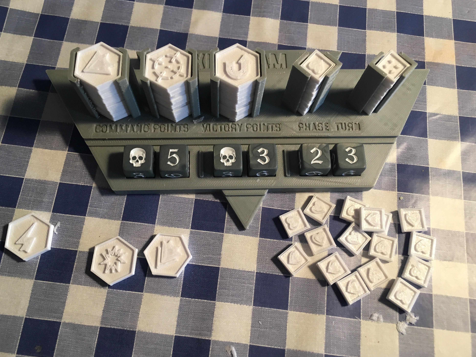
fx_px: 413
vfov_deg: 46.8
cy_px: 181
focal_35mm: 30
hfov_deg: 60.0
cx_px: 233
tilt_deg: -71.5
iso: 100
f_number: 2.2
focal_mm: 4.15
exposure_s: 1/33
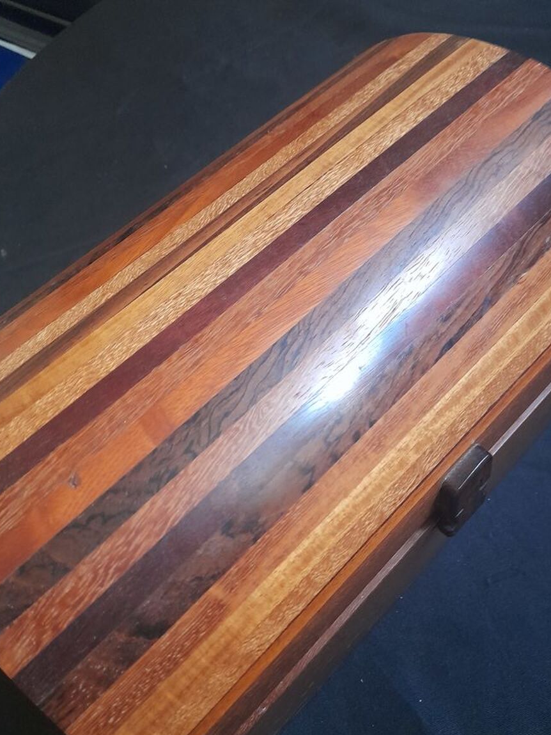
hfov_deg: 48.2
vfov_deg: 61.5
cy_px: 406
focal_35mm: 29
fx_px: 615
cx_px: 300
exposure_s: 1/25
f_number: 2
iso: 500
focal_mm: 4.6
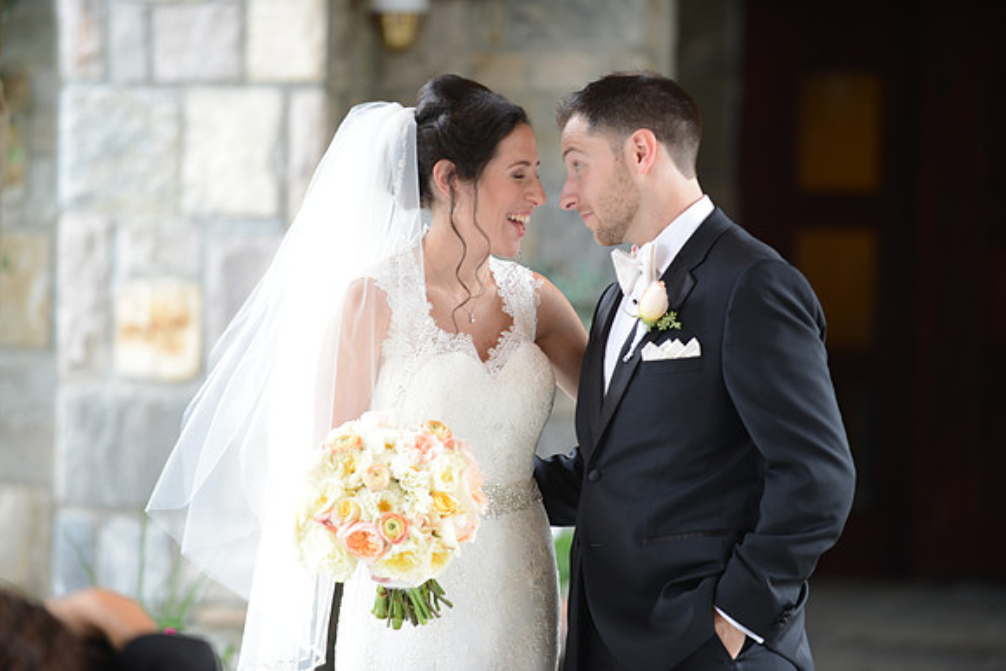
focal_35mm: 200
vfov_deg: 6.9
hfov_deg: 10.3
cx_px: 503
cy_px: 336
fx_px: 5590
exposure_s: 1/100
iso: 500
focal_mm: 200
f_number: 4
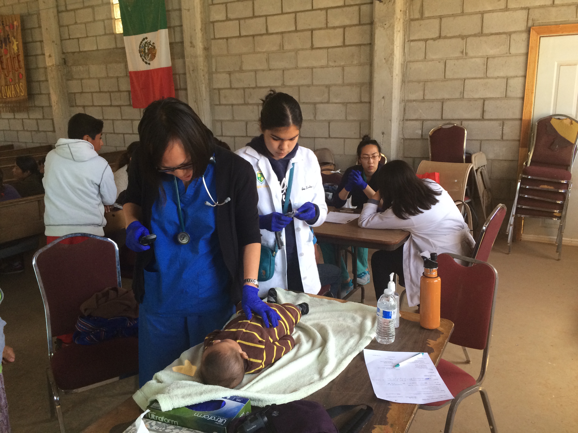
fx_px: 484
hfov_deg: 61.7
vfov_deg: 48.2
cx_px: 289
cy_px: 216
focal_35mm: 29
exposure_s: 1/30
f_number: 2.2
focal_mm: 4.15
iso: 64
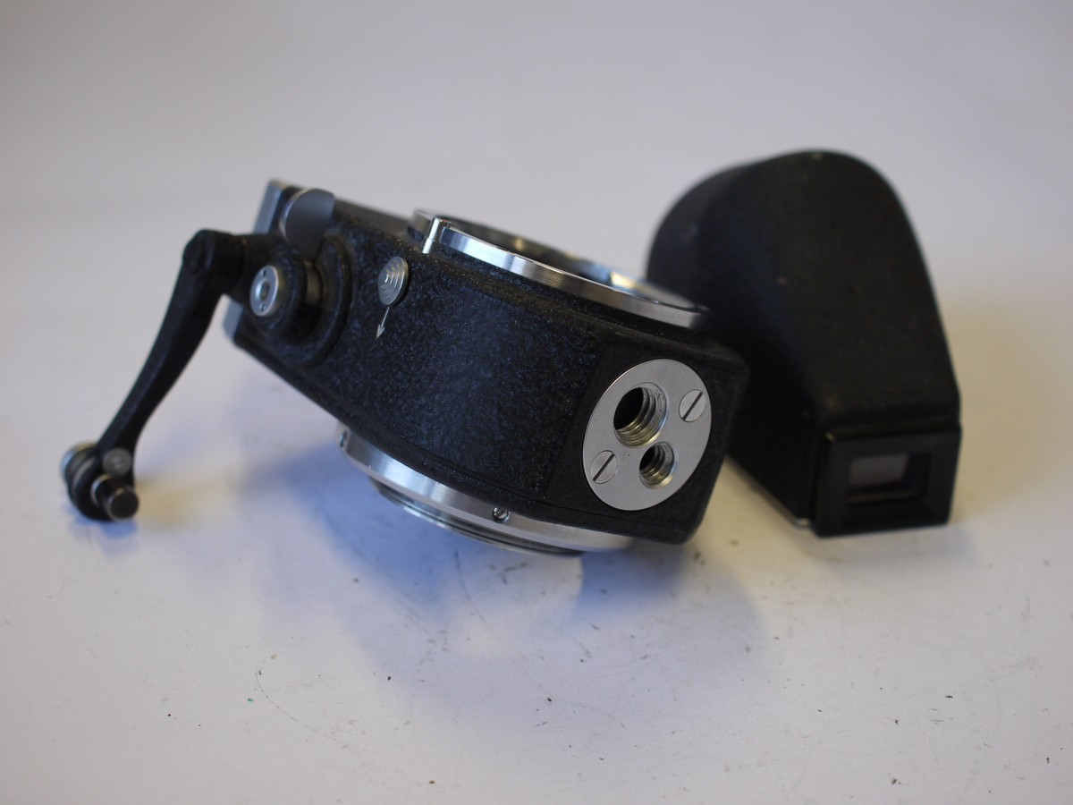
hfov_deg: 32.2
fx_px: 1860
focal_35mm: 60
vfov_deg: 24.4
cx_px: 536
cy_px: 402
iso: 400
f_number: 4
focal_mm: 30
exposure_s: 1/200
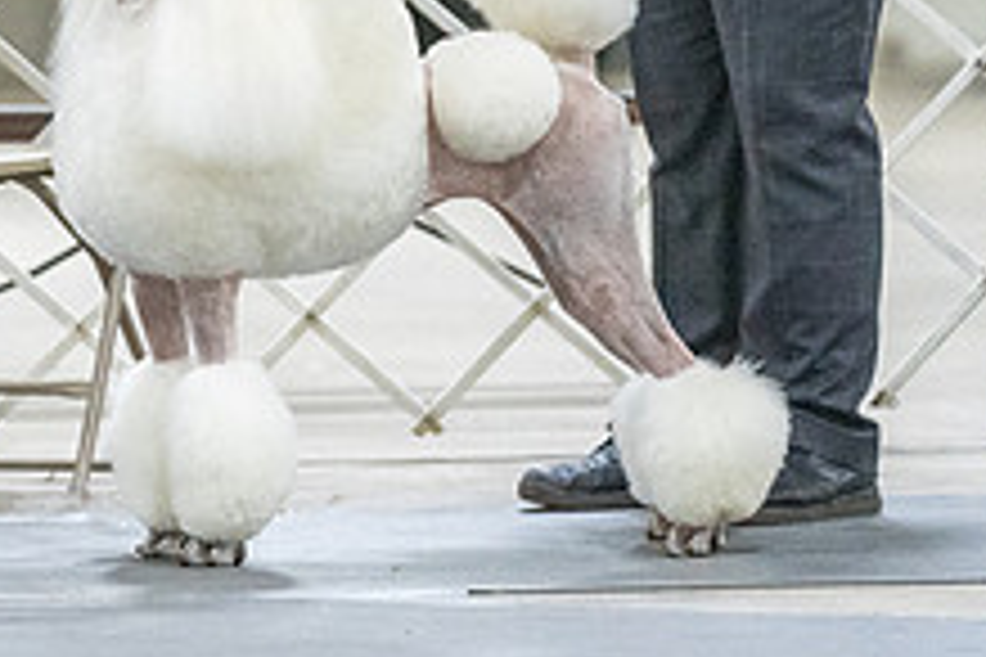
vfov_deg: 3.7
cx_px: 234
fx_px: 10160
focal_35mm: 371
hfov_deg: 5.6
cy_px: -182
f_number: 3.2
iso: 6400
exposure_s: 1/400
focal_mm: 140
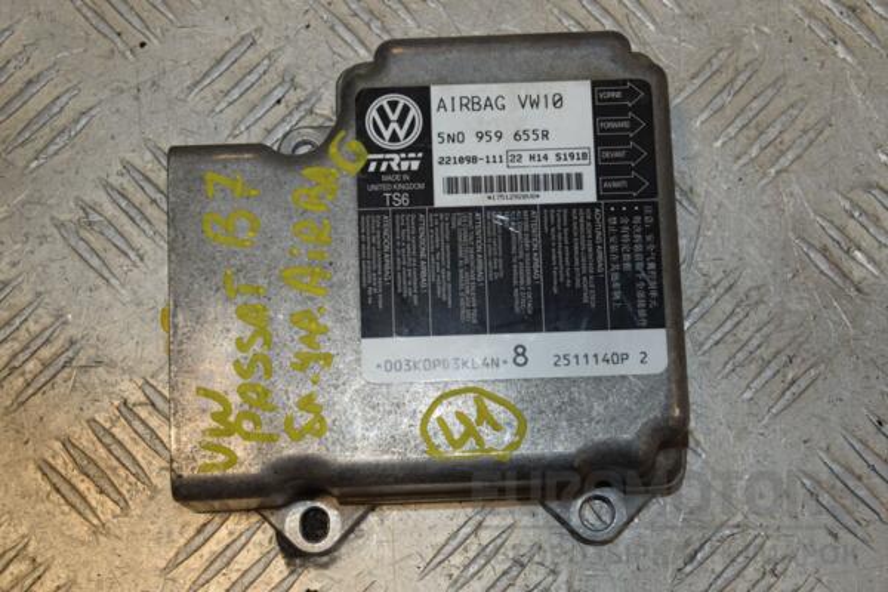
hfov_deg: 29.9
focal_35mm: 68
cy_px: 296
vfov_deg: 20.2
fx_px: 1665
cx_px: 444
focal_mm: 45
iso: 800
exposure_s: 1/200
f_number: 10
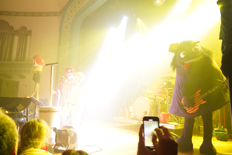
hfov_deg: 69.4
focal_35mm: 26
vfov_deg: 49.6
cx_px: 116
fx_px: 168
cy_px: 78
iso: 6400
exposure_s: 1/60
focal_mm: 26
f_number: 4
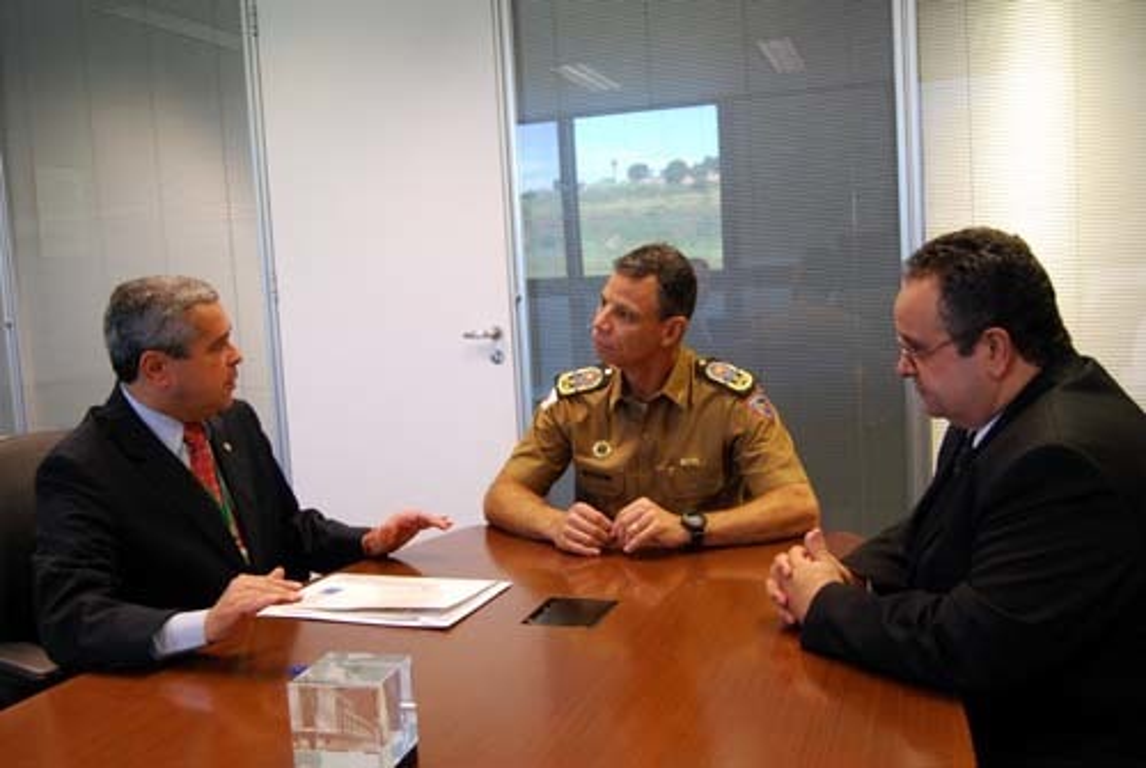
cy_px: 384
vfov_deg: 37.0
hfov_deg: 53.1
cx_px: 573
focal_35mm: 36
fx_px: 1148
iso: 800
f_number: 5
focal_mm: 24
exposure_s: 1/40
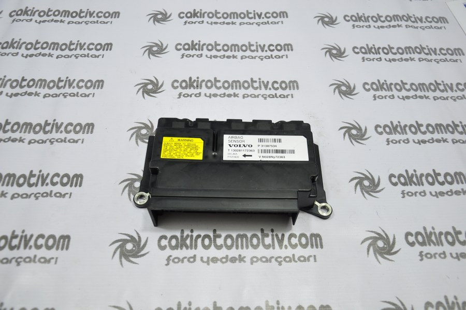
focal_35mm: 33
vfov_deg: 39.9
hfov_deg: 57.3
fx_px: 427
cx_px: 233
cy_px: 155
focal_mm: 22
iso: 200
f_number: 4.5
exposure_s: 1/40
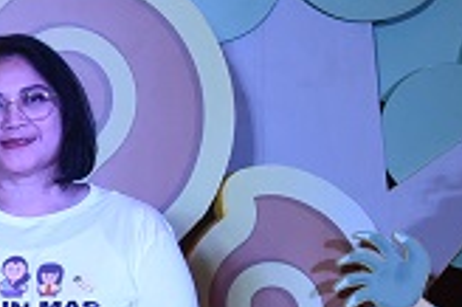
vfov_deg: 5.9
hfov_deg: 8.1
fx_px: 2974
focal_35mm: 232
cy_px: 237
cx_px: -685
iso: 1600
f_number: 6.3
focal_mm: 38
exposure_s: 1/160
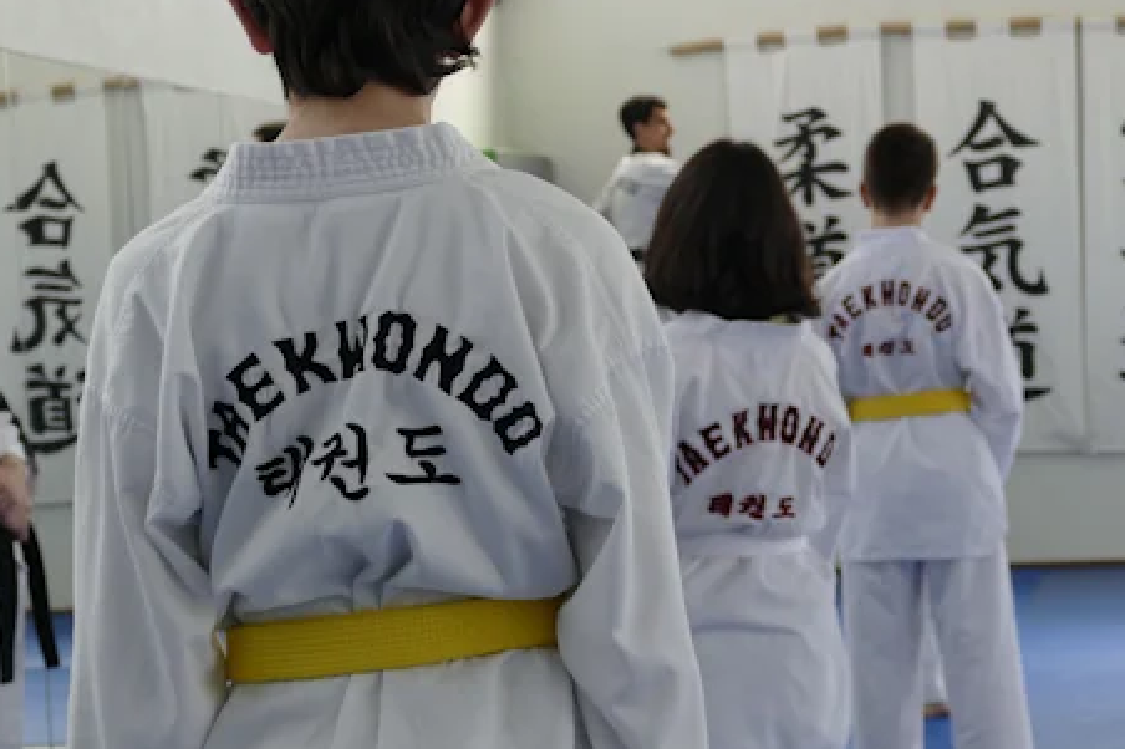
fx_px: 2655
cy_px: 366
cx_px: 712
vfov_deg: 16.1
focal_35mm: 85
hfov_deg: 23.9
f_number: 3.6
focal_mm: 23.3
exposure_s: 1/160
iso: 125
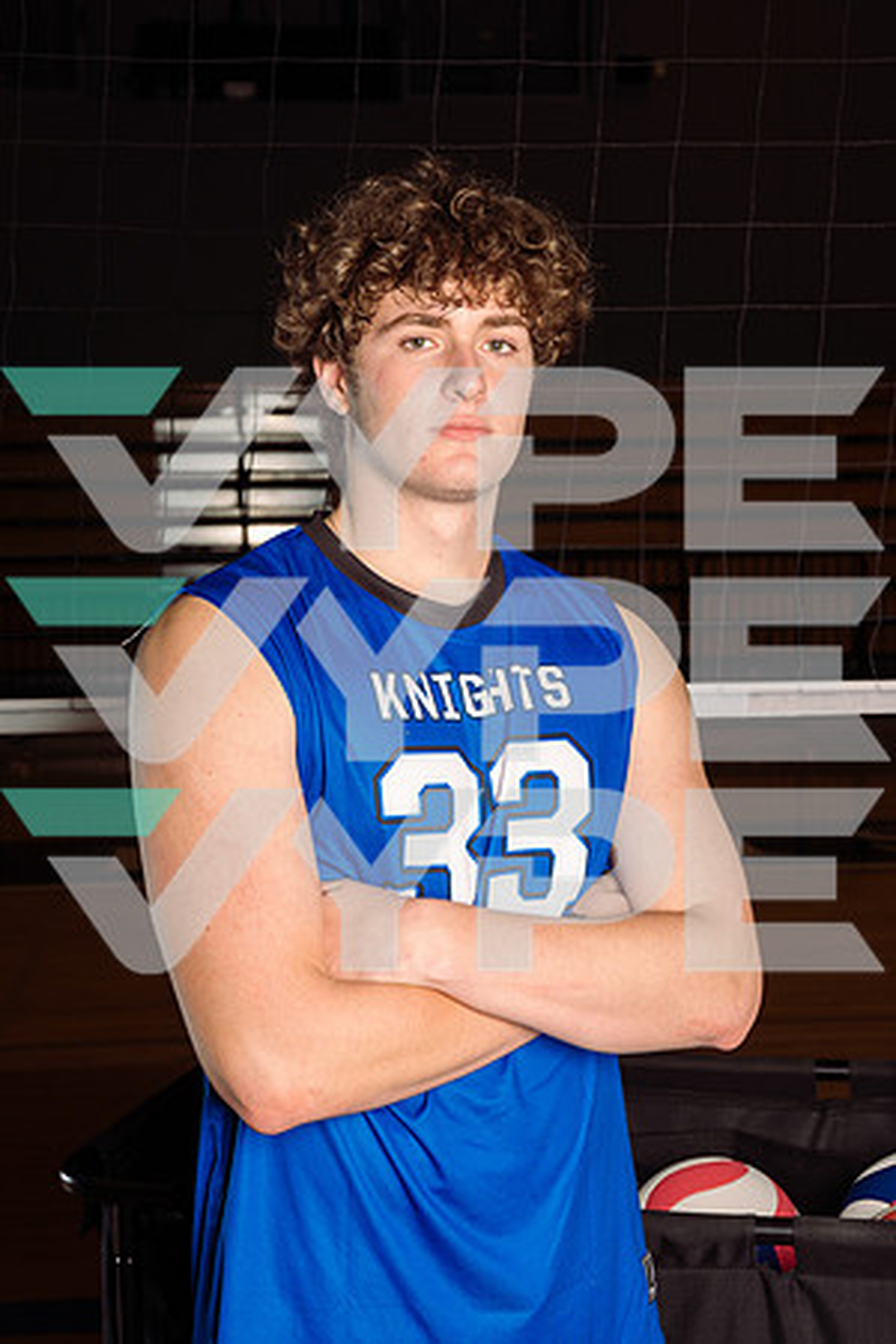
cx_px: 448
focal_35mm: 63
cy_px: 672
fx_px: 2352
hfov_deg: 21.6
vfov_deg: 31.9
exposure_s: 1/200
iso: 200
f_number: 9
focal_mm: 63
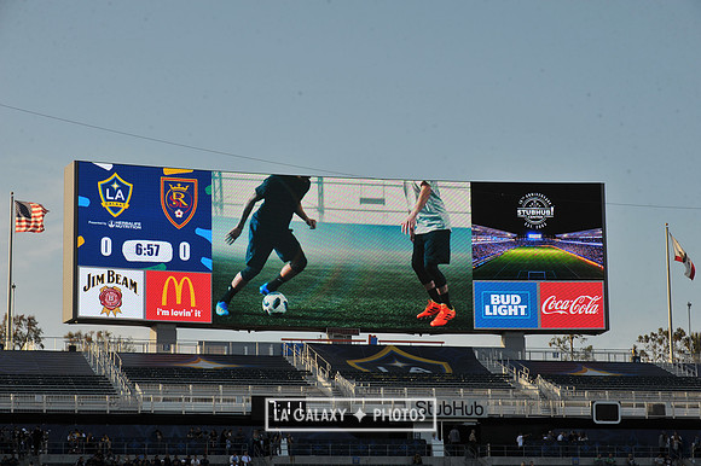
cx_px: 350
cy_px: 233
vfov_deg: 13.0
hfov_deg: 19.5
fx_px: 2043
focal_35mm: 105
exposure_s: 1/500
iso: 400
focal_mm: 105
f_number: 11
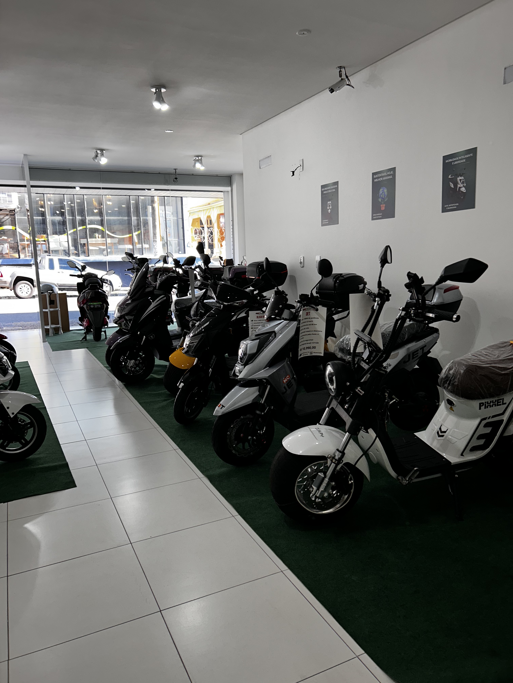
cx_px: 256
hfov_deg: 53.1
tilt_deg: -9.7
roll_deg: +1.2
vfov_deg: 67.3
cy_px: 342
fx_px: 514
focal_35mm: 26
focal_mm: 5.7
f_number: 1.5
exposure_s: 1/120
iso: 40
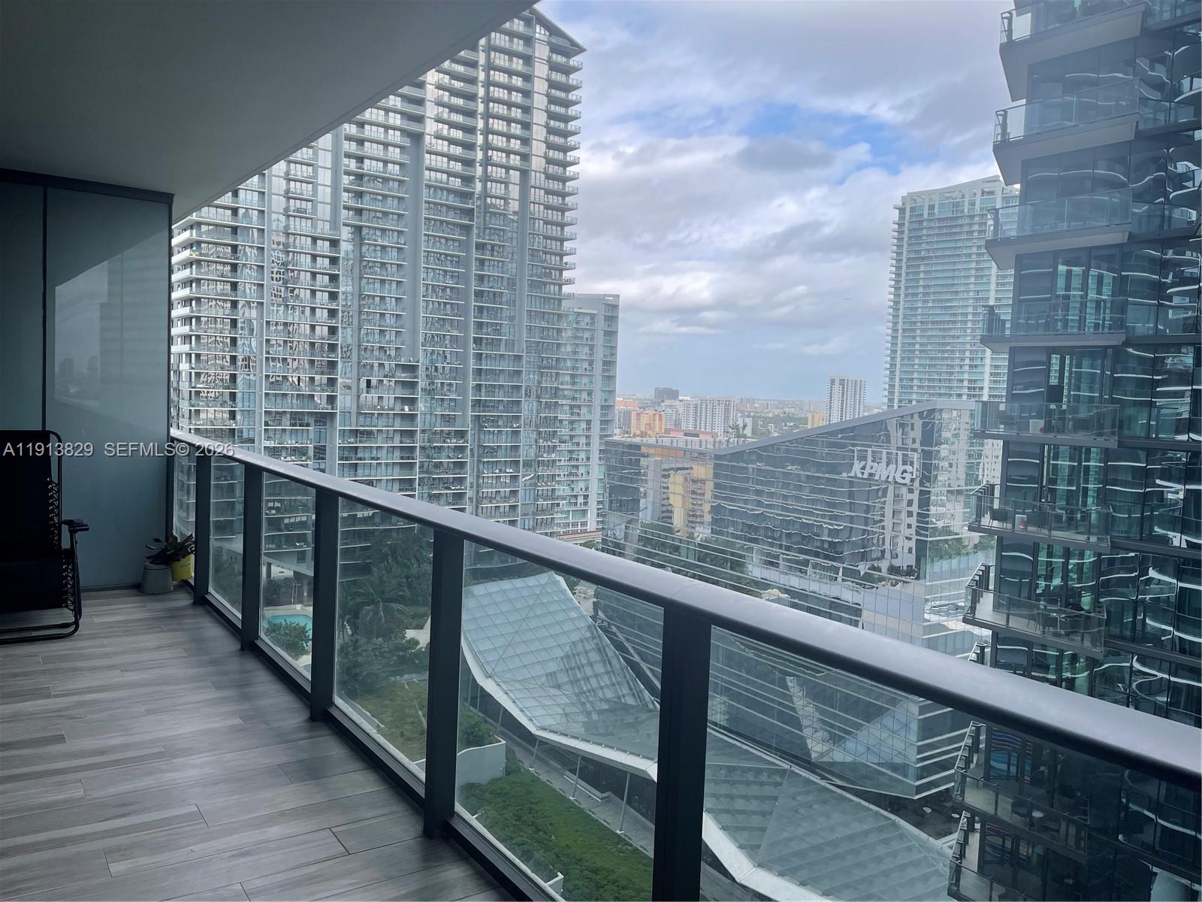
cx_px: 601
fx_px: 903
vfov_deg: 53.1
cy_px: 451
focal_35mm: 26
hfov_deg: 67.3
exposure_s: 1/938
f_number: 1.6
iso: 32
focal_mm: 5.1
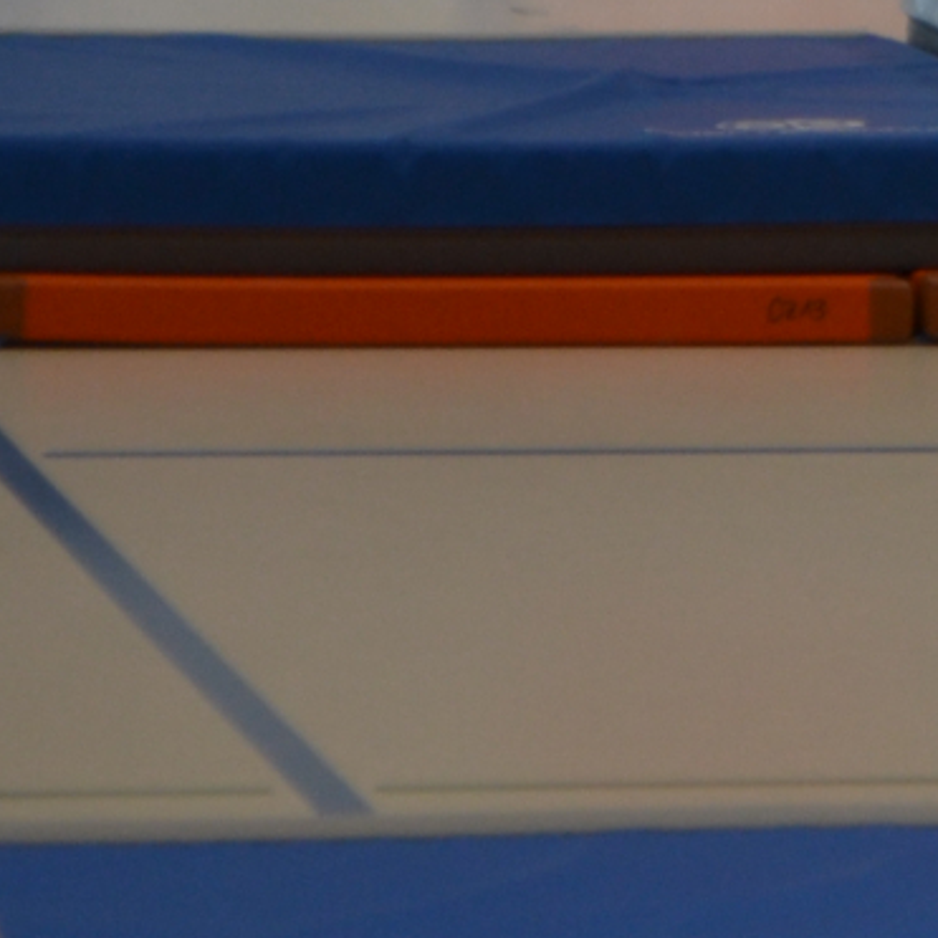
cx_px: 2202
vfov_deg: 4.5
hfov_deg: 4.4
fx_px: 11875
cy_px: -370
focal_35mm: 387
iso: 400
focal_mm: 55
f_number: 5.6
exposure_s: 1/100
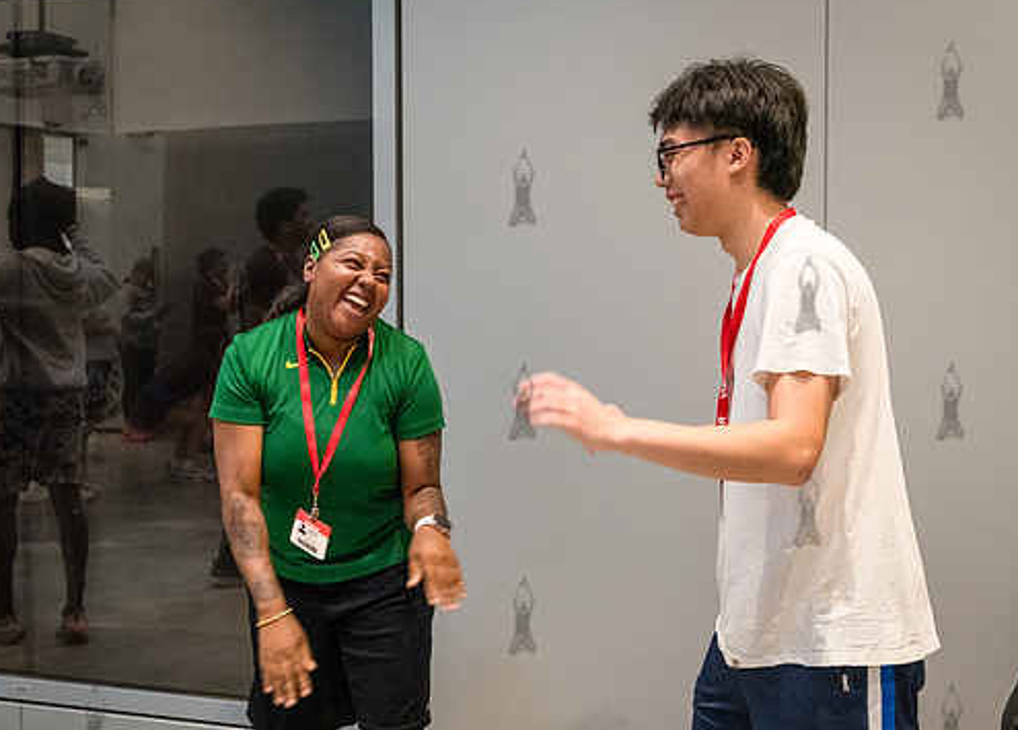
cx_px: 427
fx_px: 1477
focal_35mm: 51
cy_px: 369
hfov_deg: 37.9
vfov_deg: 27.8
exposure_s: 1/250
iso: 6400
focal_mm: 38
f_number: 3.5
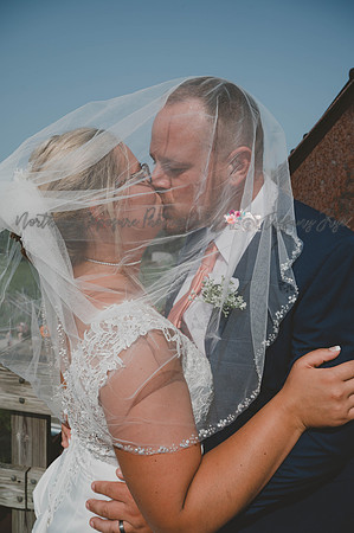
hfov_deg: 44.2
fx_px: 436
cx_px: 177
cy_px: 266
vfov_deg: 62.8
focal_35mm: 30
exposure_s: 1/500
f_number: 8
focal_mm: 29.5
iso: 100
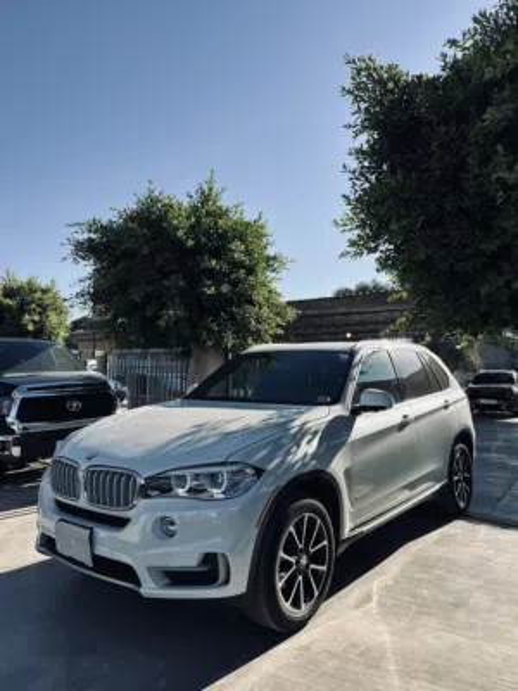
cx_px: 259
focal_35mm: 24
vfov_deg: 71.6
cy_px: 346
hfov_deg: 56.8
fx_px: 479
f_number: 1.78
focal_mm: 6.86
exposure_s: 1/2732
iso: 80
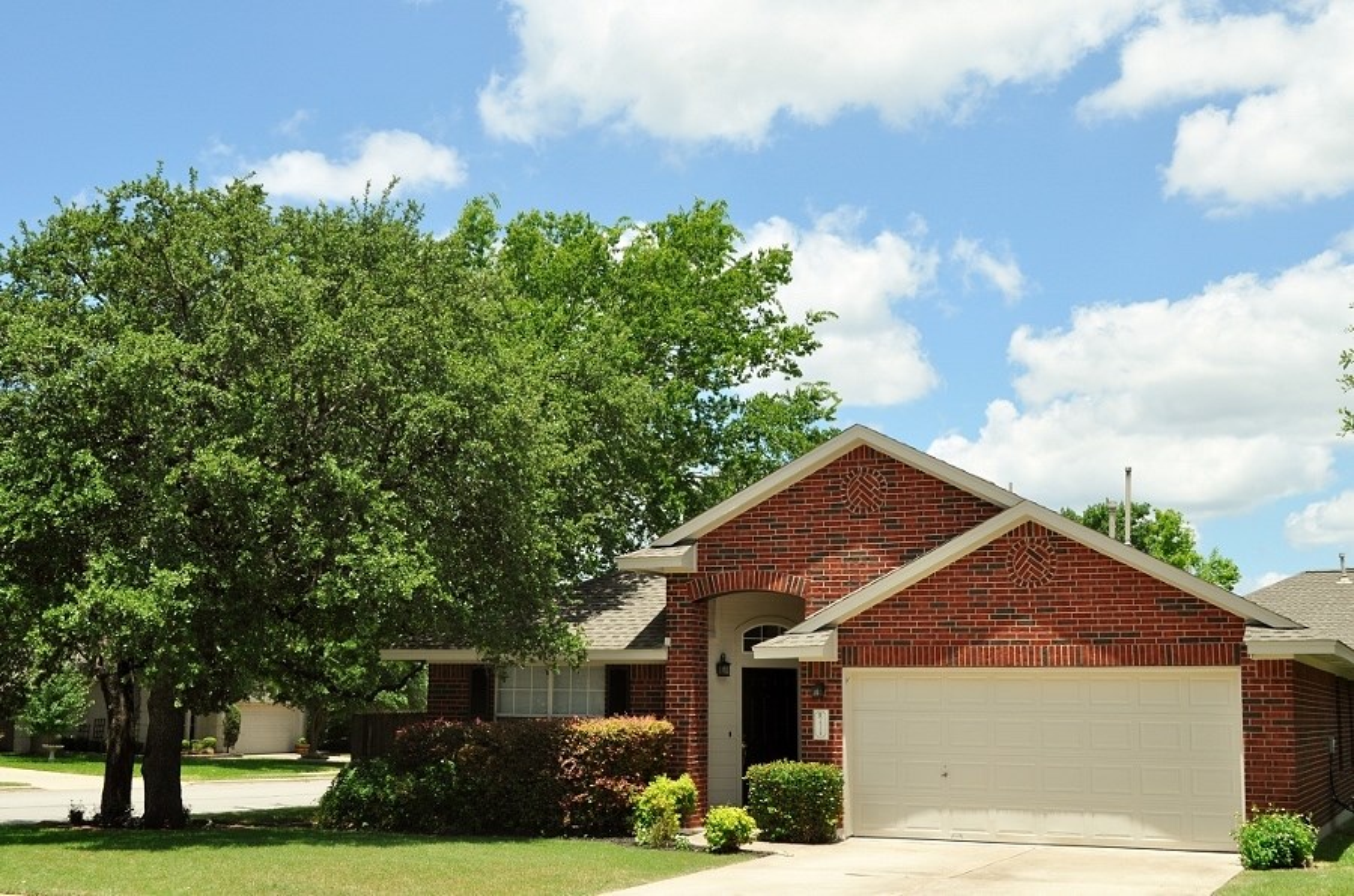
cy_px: 448
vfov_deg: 29.7
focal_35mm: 45
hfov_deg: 43.7
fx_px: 1689
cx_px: 677
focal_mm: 30
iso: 200
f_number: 9
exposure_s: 1/320
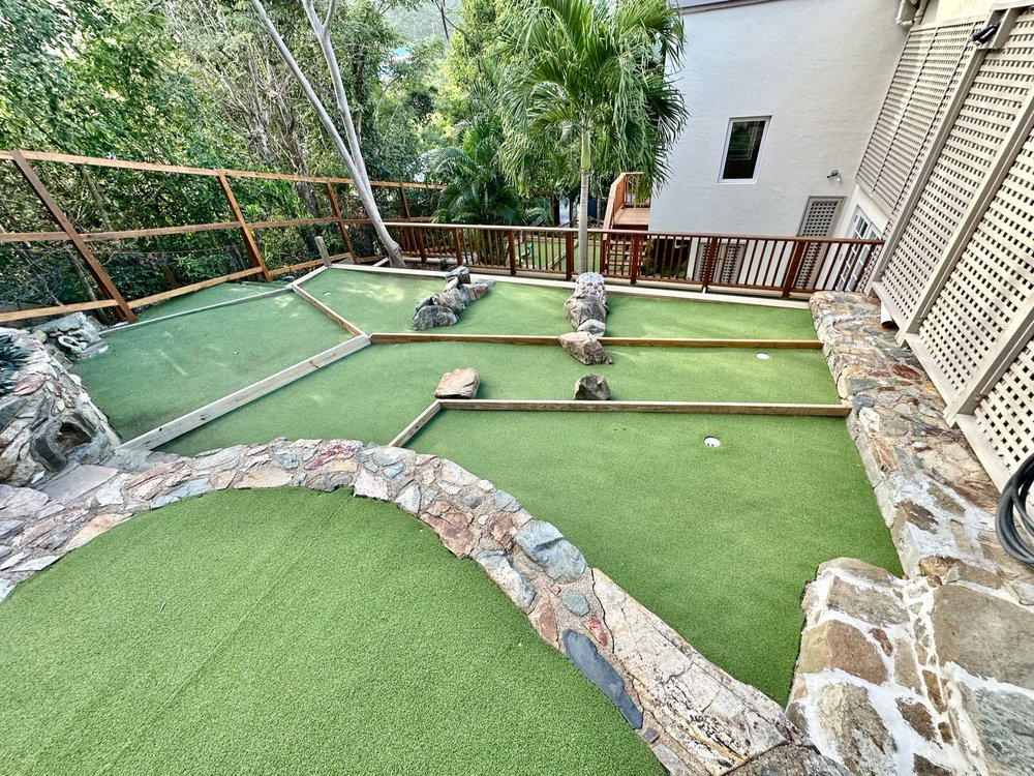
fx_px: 418
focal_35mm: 14
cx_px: 517
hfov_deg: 102.1
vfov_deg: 85.7
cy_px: 388
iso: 40
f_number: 2.2
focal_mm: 2.22
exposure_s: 1/99
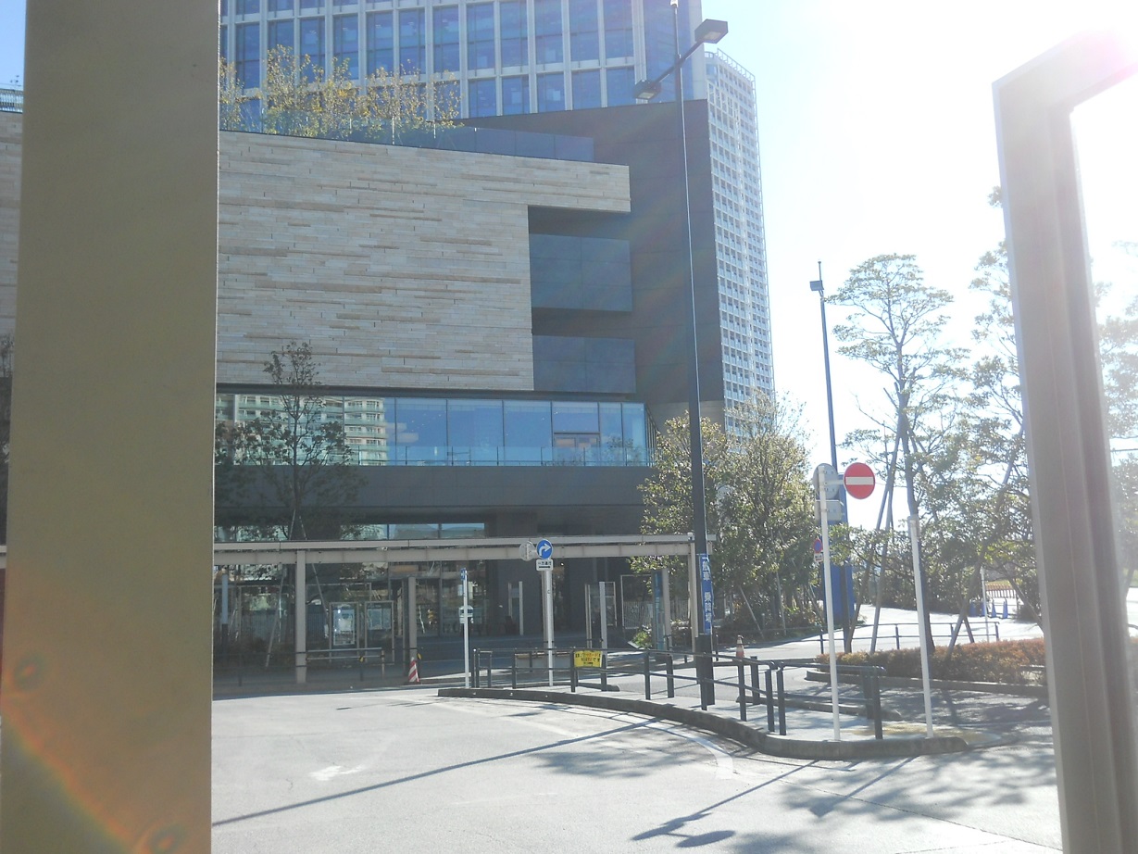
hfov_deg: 45.8
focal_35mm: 41
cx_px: 569
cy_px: 427
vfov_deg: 35.1
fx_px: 1348
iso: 80
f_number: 5.5
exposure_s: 1/200
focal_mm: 6.72
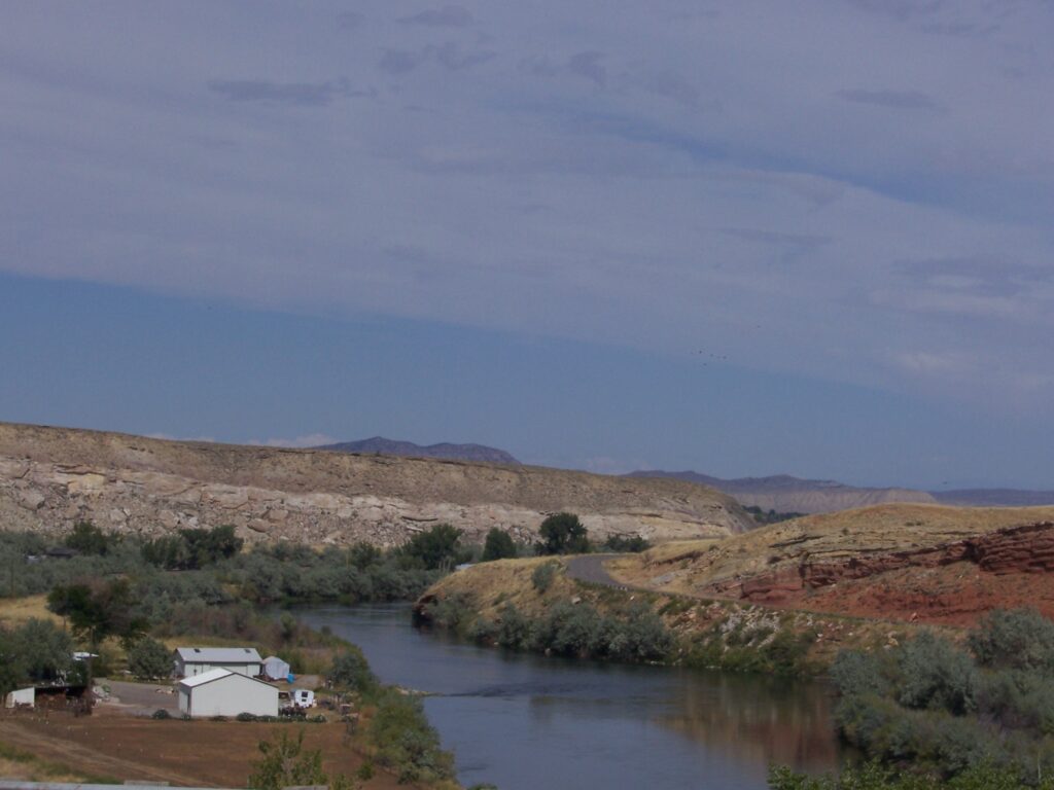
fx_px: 3106
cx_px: 527
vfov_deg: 14.5
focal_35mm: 102
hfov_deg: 19.3
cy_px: 395
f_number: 9.5
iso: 80
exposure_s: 1/750
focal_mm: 16.8
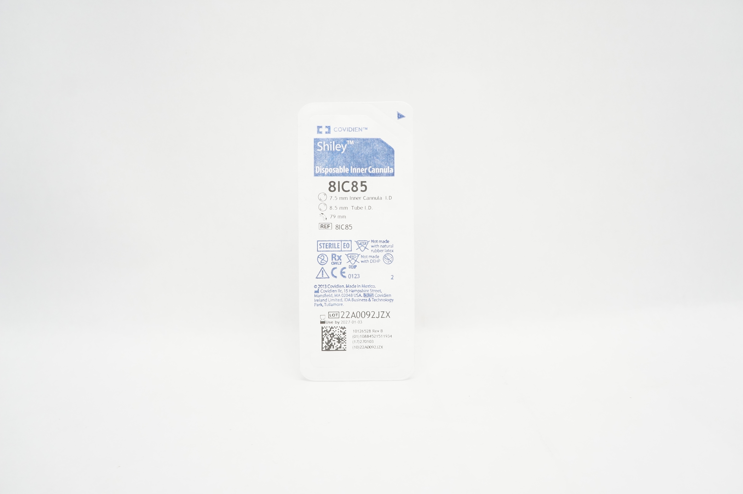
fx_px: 557
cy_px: 247
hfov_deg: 67.4
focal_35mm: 27
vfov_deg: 47.8
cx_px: 372
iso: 800
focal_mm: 18
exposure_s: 1/80
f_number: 5.6
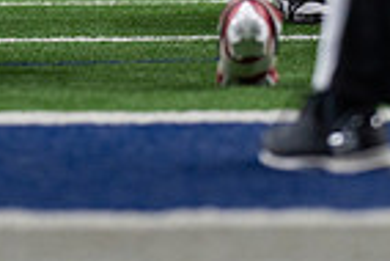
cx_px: 5
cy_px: -294
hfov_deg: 3.4
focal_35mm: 606
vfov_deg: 2.3
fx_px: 6572
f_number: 1.8
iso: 800
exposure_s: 1/1250
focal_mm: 135
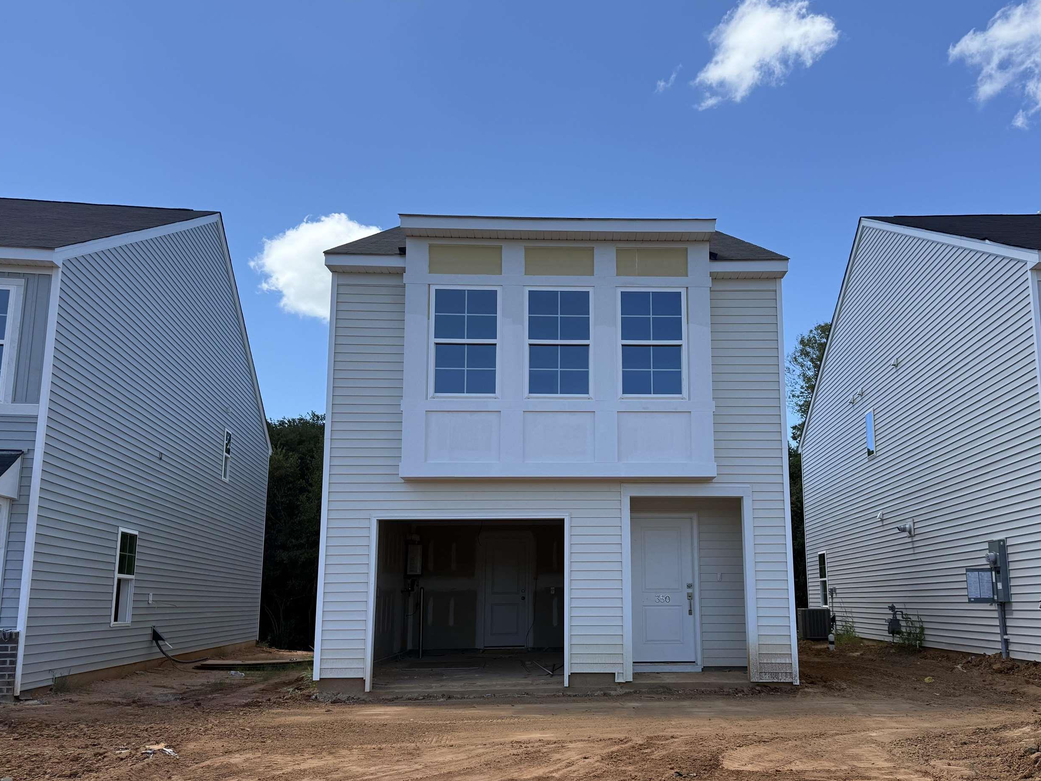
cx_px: 600
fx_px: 902
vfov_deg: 46.7
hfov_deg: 59.7
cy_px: 436
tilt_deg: +10.2
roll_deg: +0.1
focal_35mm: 30
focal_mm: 6.76
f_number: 1.78
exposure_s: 1/3953
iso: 100
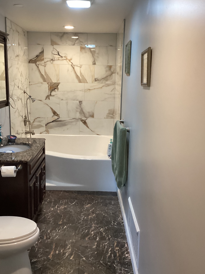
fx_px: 284
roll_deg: -1.1
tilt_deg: -12.0
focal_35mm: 36
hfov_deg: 39.6
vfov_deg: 51.4
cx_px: 90
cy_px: 135
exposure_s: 1/60
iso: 320
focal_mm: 3.3
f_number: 2.4
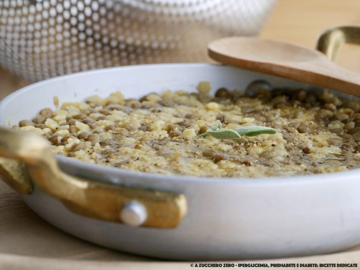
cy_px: 135
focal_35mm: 86
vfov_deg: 17.2
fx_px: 894
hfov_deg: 22.8
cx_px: 180
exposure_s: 1/50
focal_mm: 43
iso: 200
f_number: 5.6
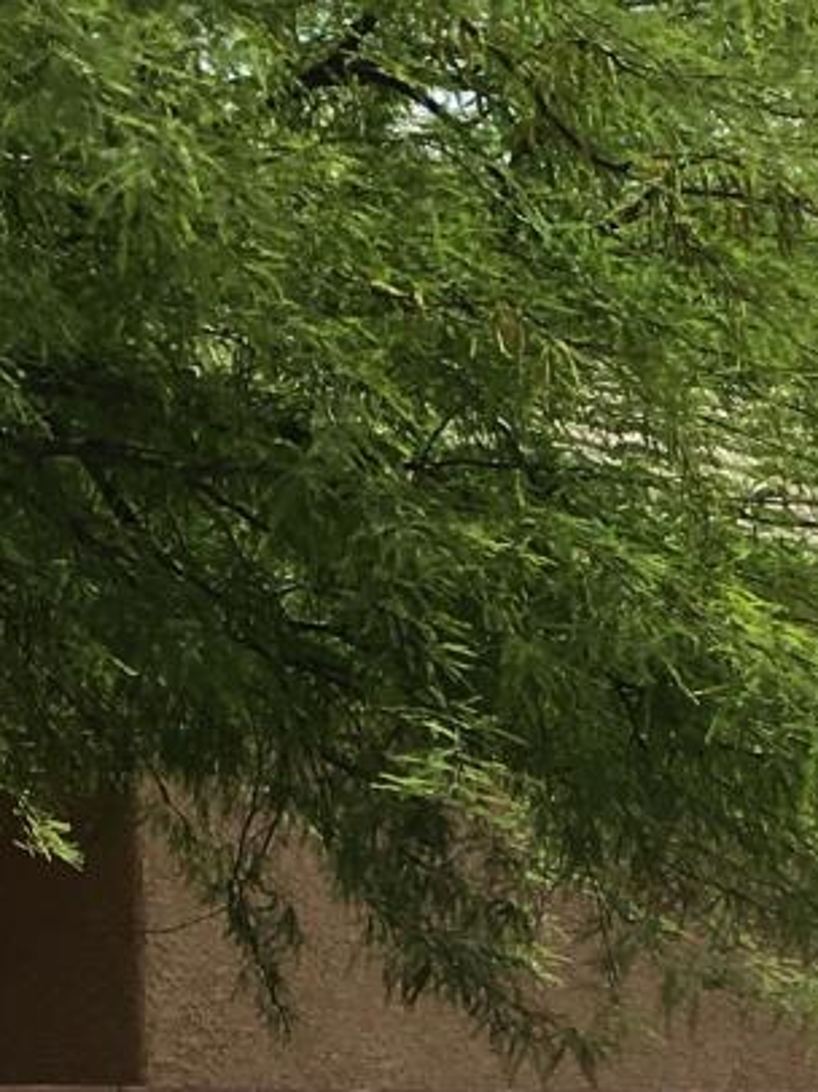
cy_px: 1740
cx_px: 872
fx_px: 4510
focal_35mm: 143
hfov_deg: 10.3
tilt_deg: -6.4
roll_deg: -0.2
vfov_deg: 12.9
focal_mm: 4.15
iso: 25
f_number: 2.2
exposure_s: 1/1672
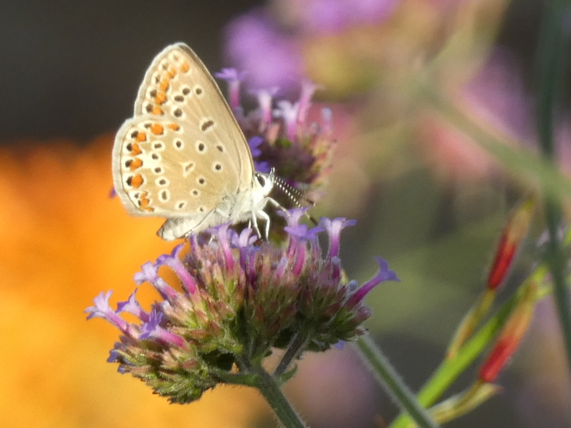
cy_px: 214
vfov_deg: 2.7
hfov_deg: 3.6
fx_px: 9057
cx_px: 286
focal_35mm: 549
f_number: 5.6
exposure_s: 1/100
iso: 200
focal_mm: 98.3
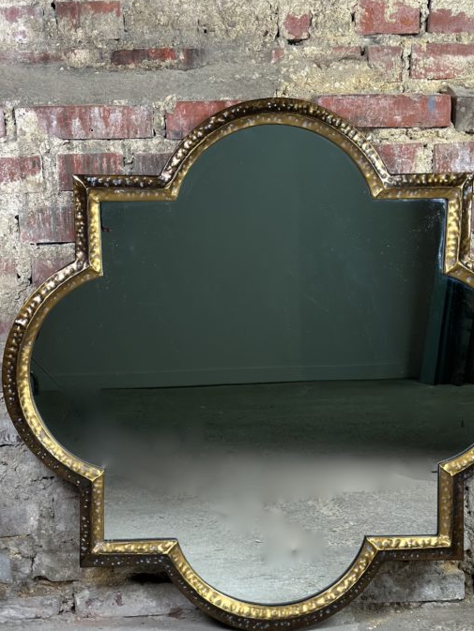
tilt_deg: -12.9
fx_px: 1332
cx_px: 238
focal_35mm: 73
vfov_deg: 26.6
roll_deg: +1.2
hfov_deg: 20.2
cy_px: 382
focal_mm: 6.86
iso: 100
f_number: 1.78
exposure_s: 1/50
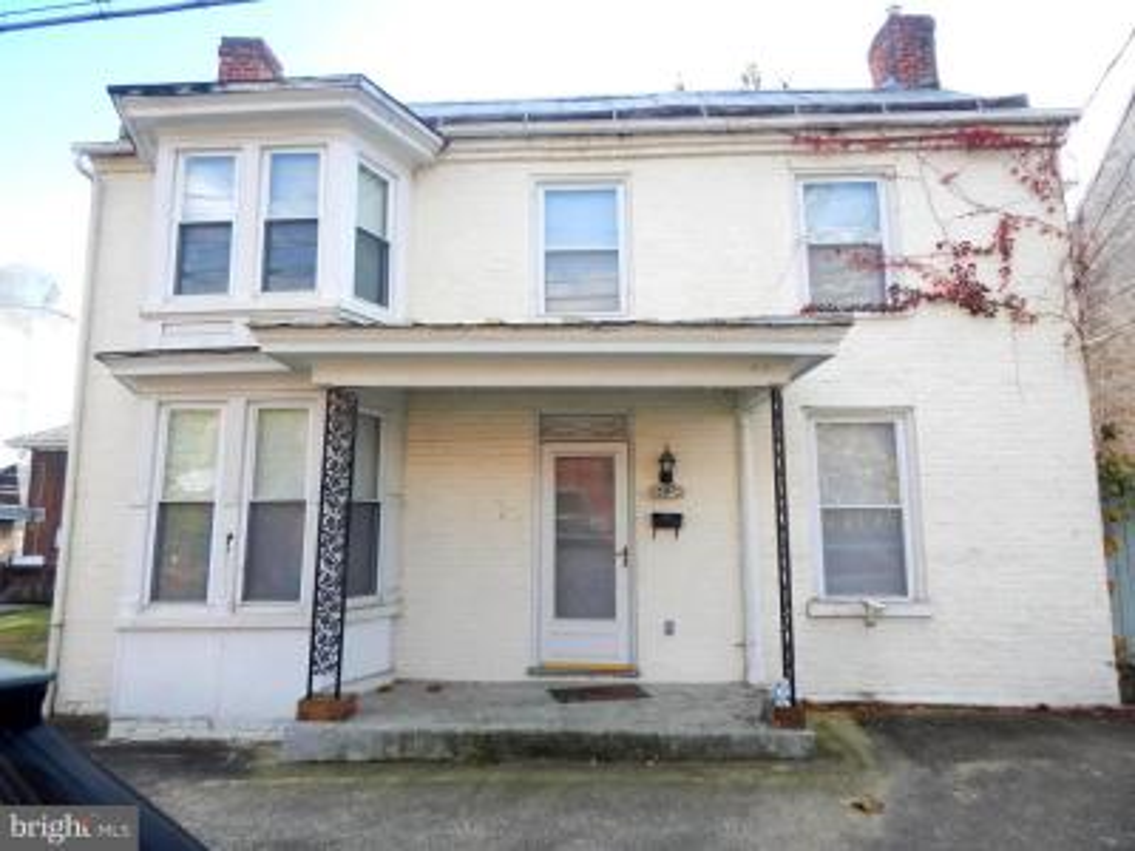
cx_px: 568
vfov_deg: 61.1
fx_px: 721
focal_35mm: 22
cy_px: 426
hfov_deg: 76.4
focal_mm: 4
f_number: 3
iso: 125
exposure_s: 1/400
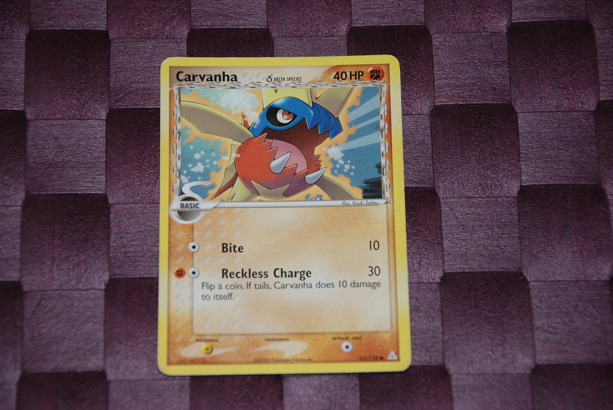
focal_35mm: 142
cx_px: 306
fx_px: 2429
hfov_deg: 14.4
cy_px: 205
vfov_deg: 9.7
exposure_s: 1/60
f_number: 5.6
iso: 200
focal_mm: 95
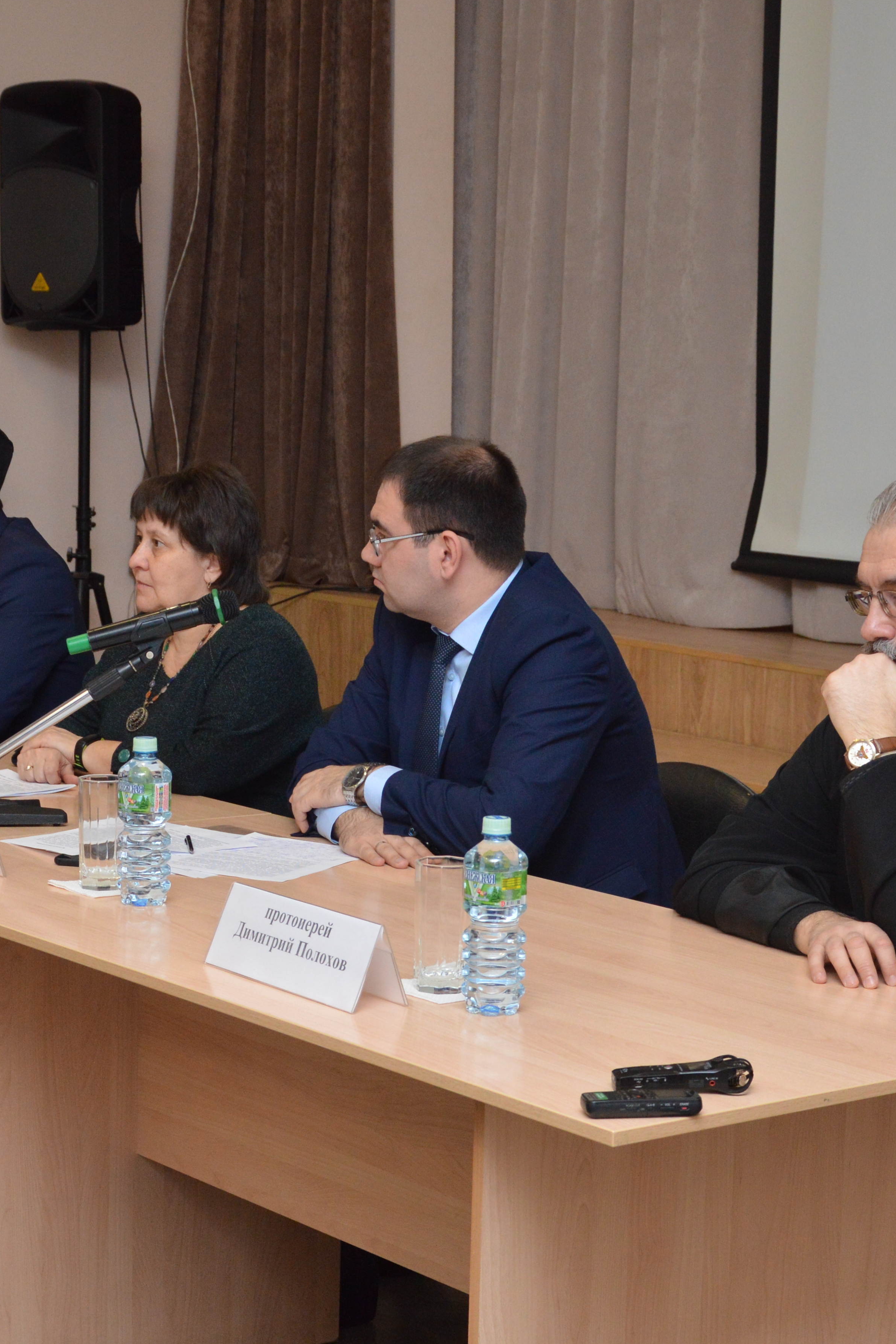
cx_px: 295
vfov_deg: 26.6
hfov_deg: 17.9
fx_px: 2837
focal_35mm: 76
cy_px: 729
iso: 800
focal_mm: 30
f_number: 4.5
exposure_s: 1/125
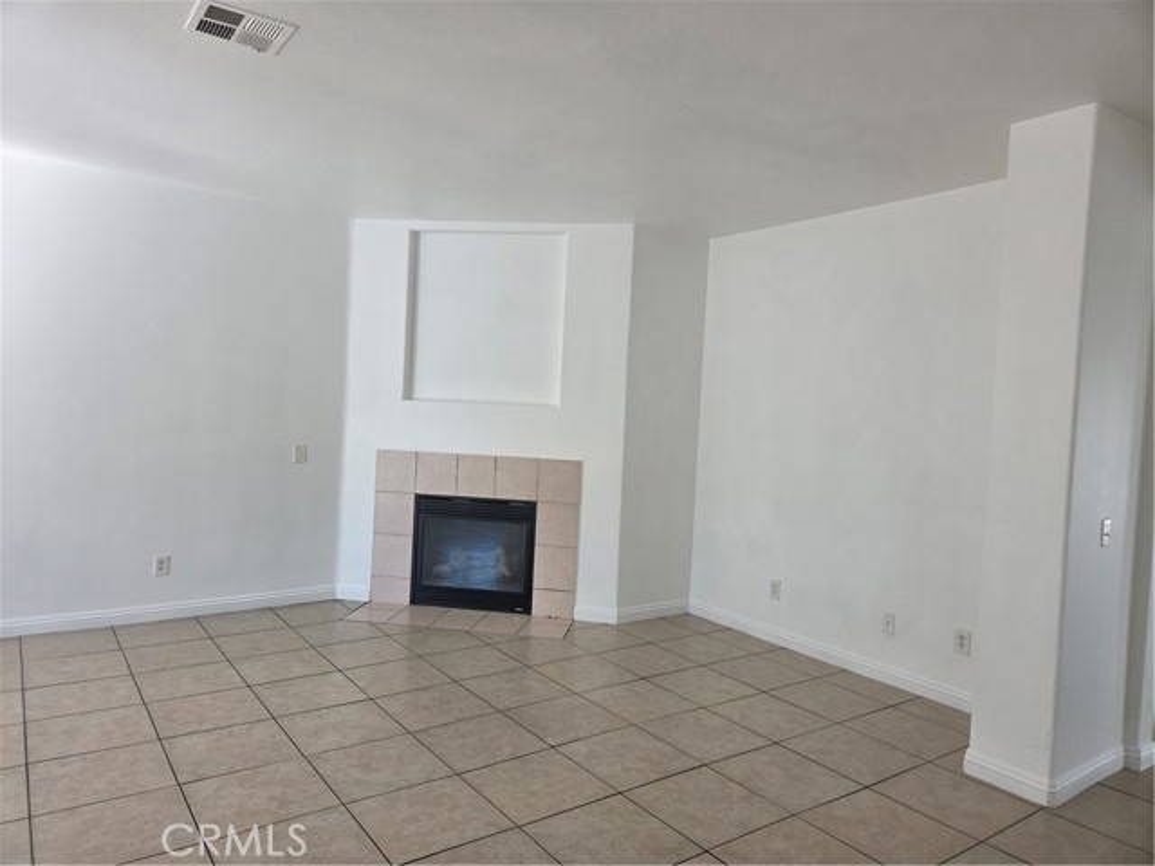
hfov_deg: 73.9
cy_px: 433
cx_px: 578
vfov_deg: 58.9
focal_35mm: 23
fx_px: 767
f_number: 1.8
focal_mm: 5.4
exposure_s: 1/180
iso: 50
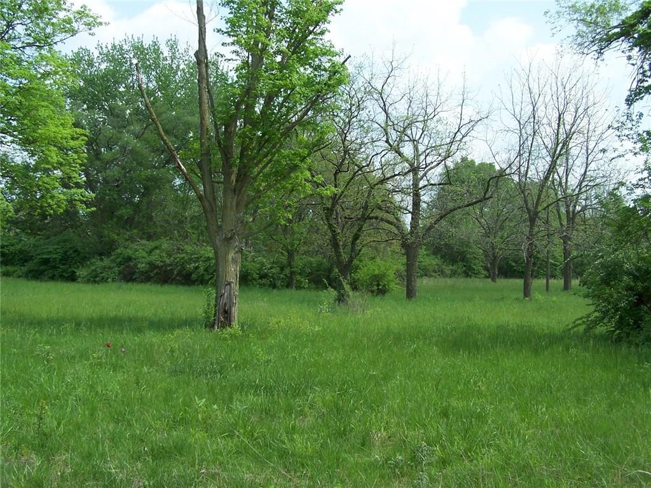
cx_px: 326
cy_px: 244
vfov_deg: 37.7
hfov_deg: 49.0
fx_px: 715
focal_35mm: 38
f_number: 4
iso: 80
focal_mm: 6.3
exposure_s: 1/750
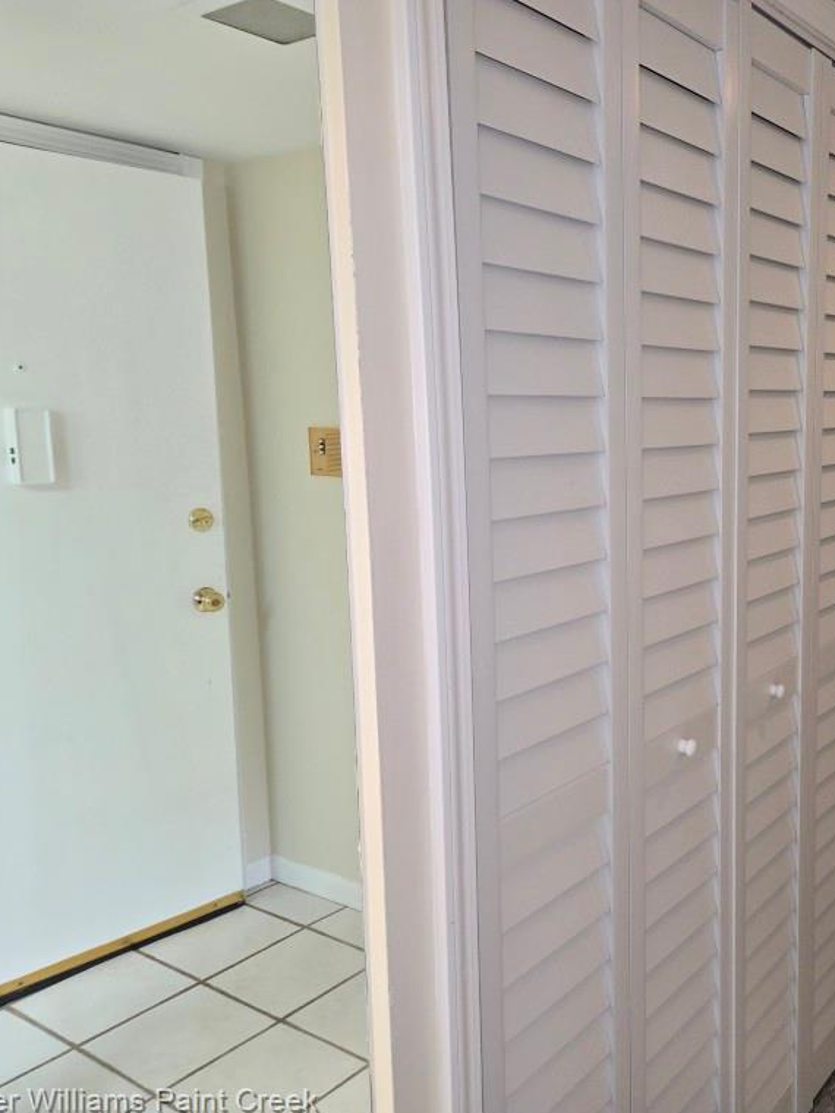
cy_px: 561
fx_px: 997
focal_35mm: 31
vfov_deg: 58.4
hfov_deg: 43.1
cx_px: 681
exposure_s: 1/60
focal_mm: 5.4
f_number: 1.8
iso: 125
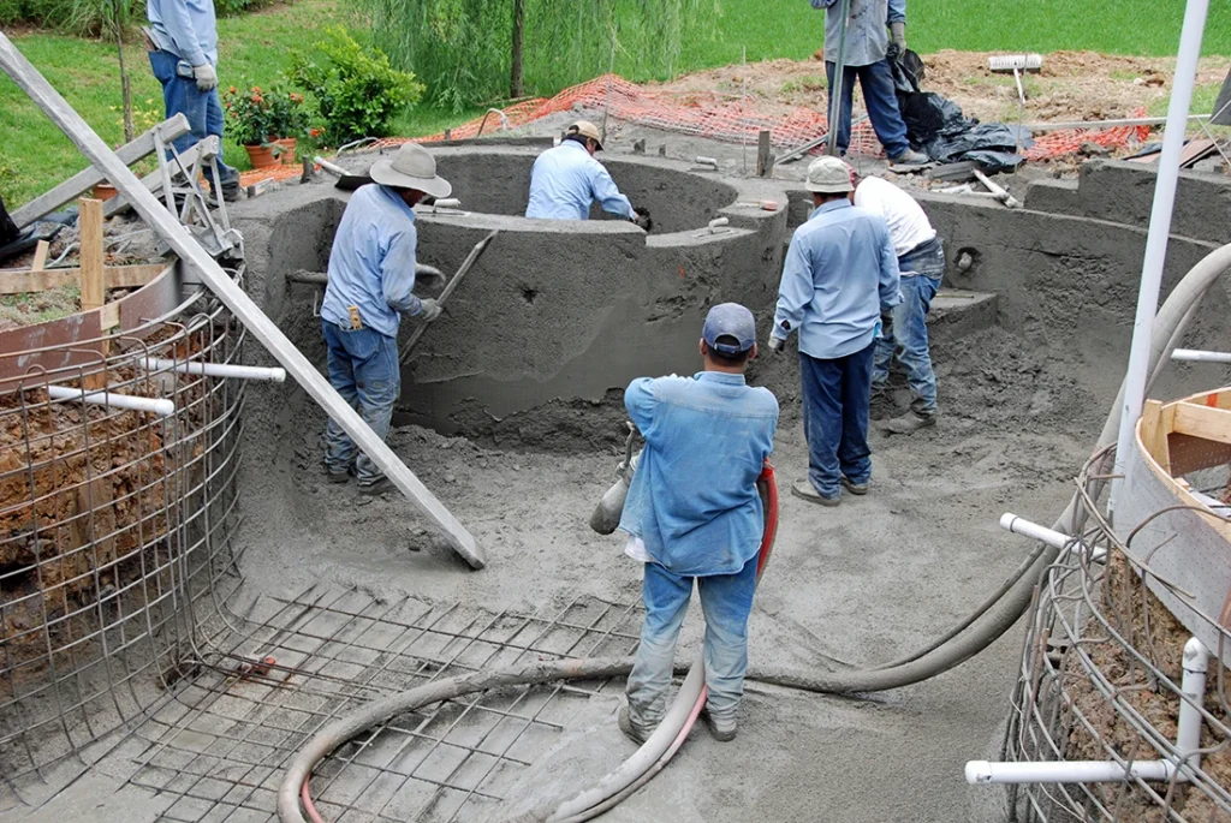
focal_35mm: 48
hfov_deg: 41.1
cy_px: 412
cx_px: 616
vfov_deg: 28.1
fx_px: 1643
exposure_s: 1/125
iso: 100
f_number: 5.6
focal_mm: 32
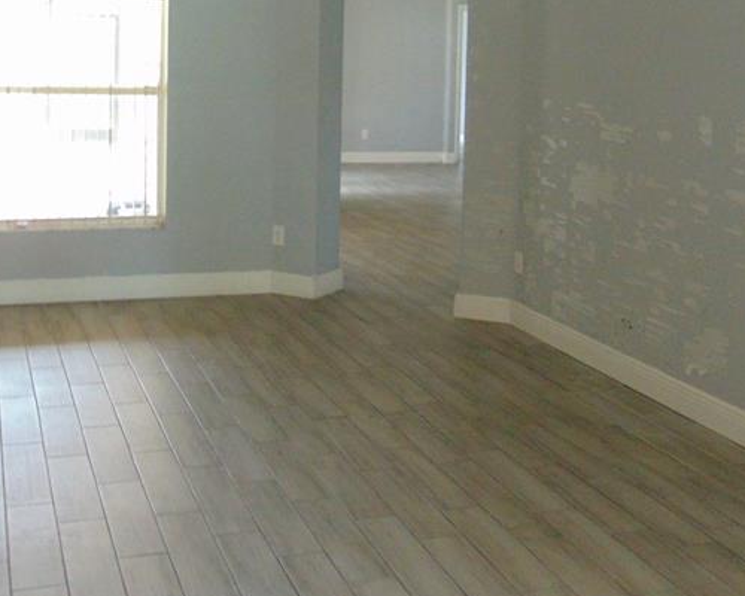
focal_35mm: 50
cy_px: 118
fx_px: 1102
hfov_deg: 37.3
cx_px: 395
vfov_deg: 29.5
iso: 250
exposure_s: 1/30
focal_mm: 4.5
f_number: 3
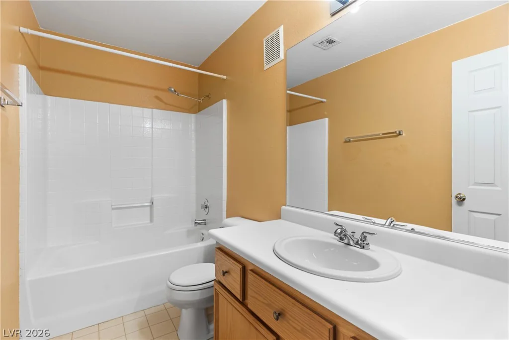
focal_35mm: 17
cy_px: 170
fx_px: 240
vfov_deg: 70.5
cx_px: 254
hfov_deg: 93.3
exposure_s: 1/13
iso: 500
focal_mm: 17
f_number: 8
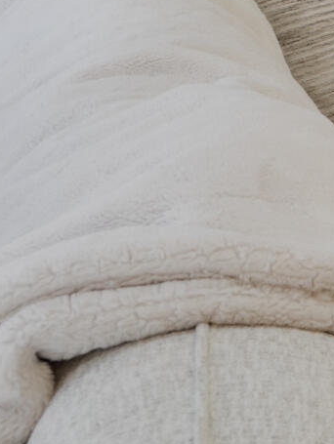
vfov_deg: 11.7
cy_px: -428
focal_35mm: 152
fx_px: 1953
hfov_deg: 7.7
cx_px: 1193
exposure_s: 1/2.5
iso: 250
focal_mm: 24
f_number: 9
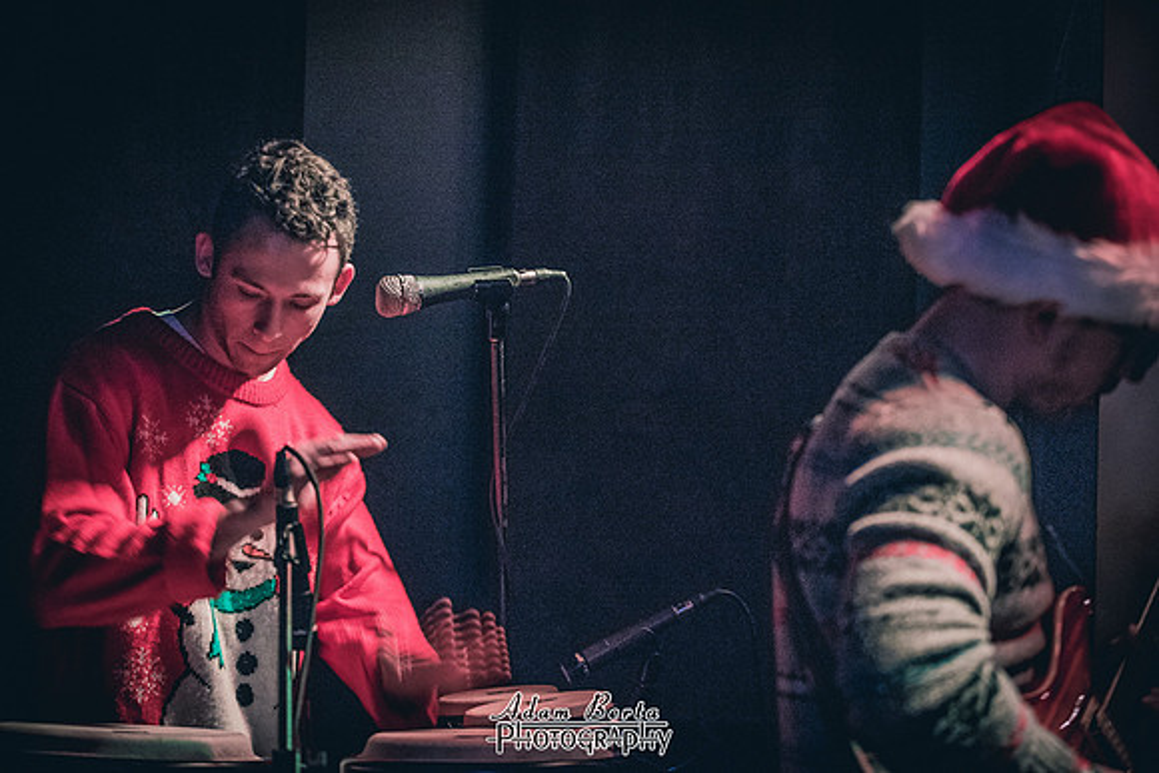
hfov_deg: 24.8
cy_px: 386
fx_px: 2640
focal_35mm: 82
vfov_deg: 16.7
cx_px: 580
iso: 3200
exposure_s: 1/100
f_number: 2.8
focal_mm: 82
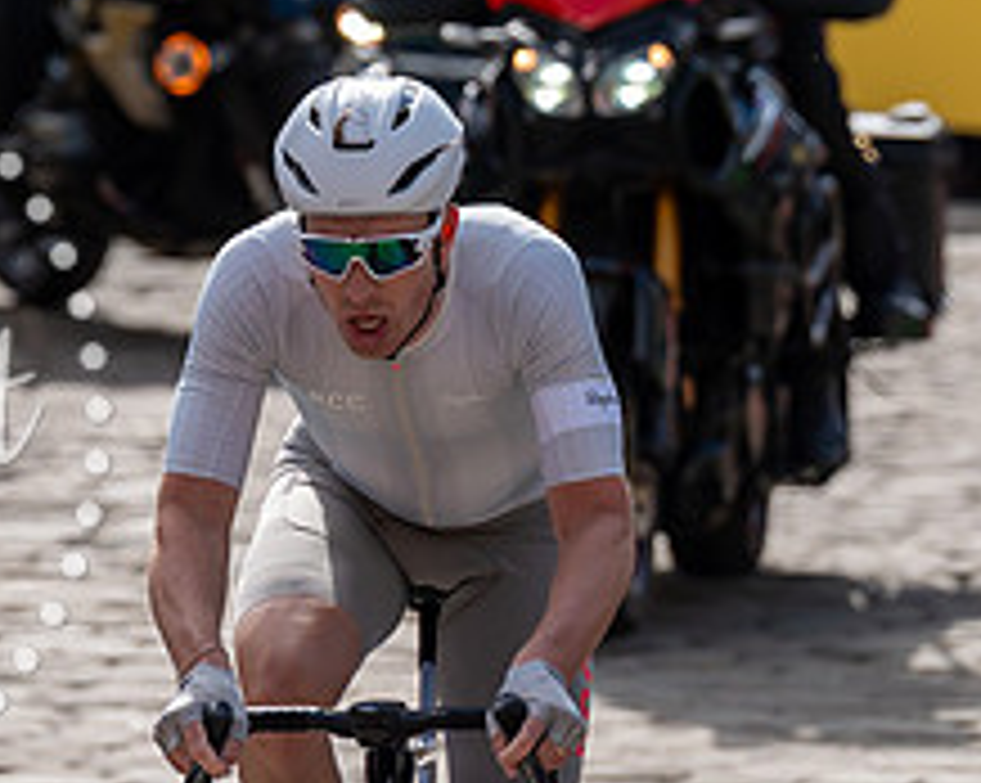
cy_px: 75
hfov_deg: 2.9
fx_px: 19696
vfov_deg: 2.3
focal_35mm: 679
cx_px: 360
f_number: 4
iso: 250
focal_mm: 188
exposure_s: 1/1000
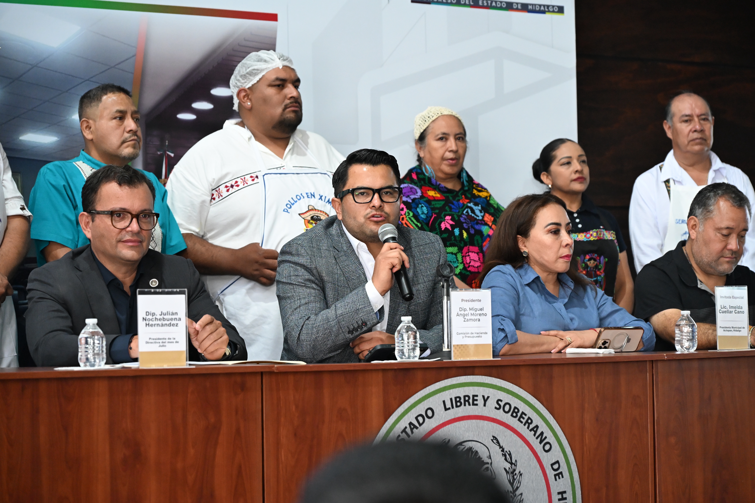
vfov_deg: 14.1
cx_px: 378
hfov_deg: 21.0
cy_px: 252
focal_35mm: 97
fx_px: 2034
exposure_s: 1/100
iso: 5000
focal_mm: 97
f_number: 4.5
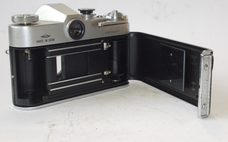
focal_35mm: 64
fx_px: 398
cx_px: 114
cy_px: 61
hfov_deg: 32.0
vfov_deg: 20.3
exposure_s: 1/80
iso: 800
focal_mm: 30
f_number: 9
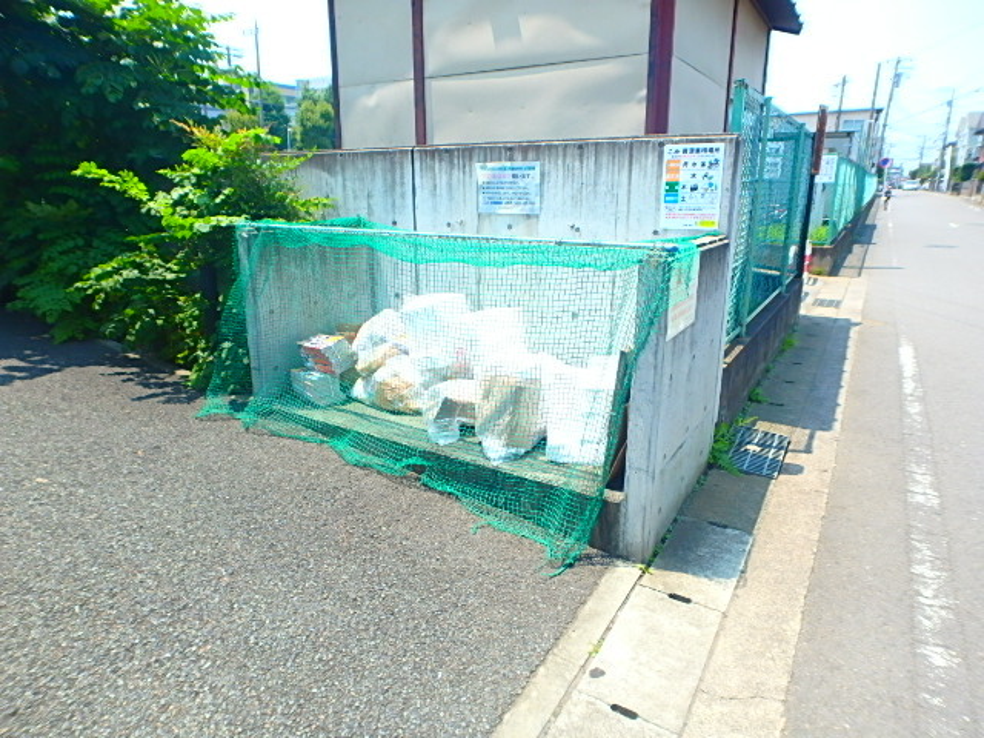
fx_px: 597
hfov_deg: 79.0
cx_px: 492
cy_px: 369
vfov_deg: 63.4
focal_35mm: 21
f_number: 3.5
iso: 125
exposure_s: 1/500
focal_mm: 3.7
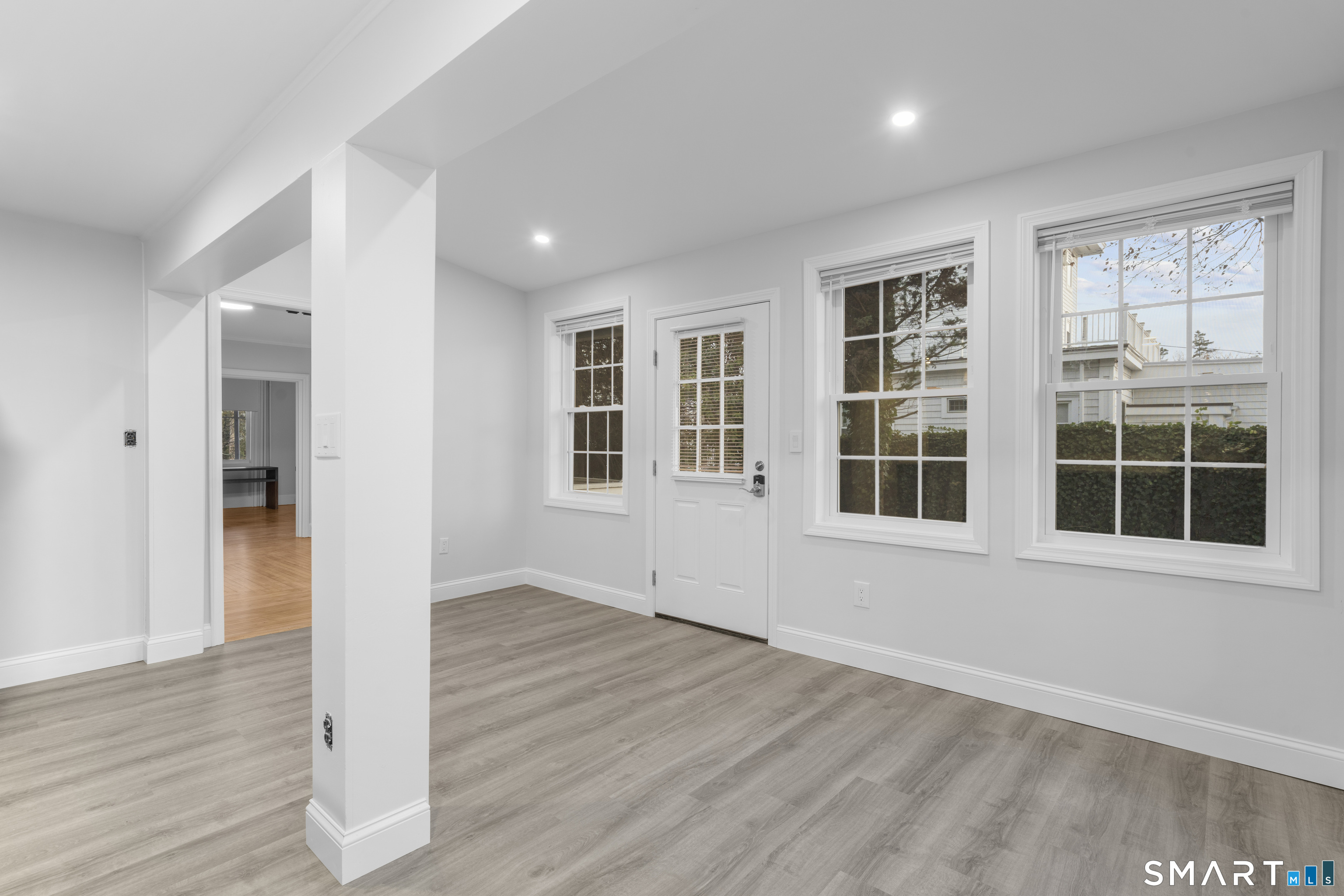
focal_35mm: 17
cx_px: 672
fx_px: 635
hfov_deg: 93.3
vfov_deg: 70.4
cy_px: 448
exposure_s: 2.5
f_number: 10
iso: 200
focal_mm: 17
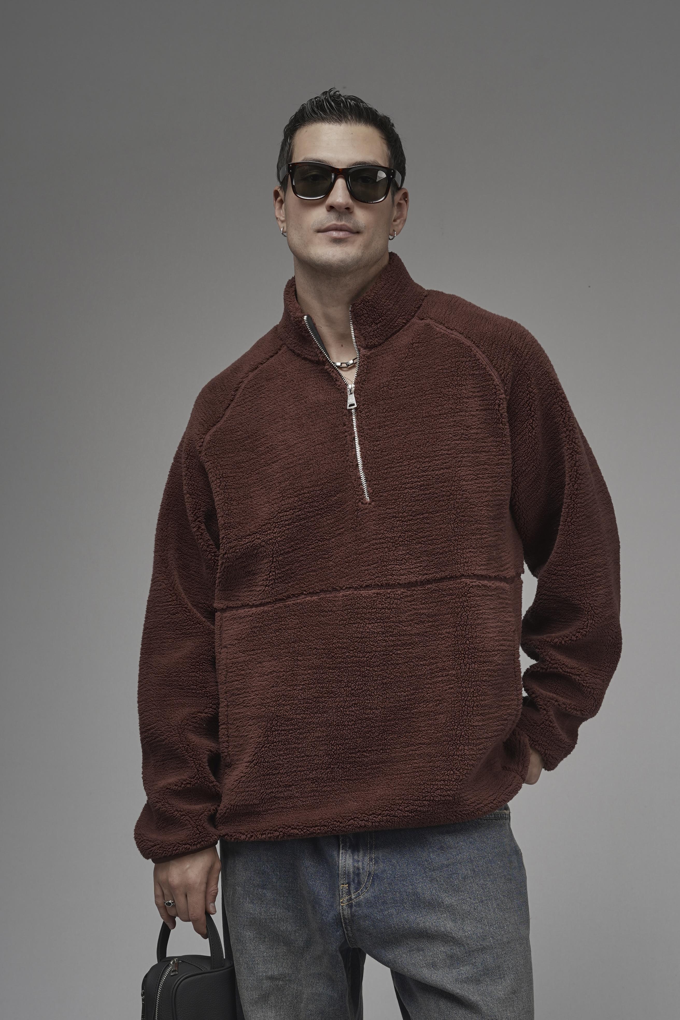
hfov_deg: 18.2
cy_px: 510
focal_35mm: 75
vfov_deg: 27.0
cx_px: 340
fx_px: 2125
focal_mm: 50
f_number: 8
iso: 64
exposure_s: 1/125
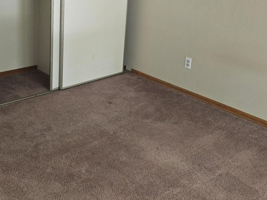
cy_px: 36
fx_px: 362
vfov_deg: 30.1
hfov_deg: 40.1
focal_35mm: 47
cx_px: 94
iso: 100
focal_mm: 5.4
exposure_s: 1/24
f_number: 1.8
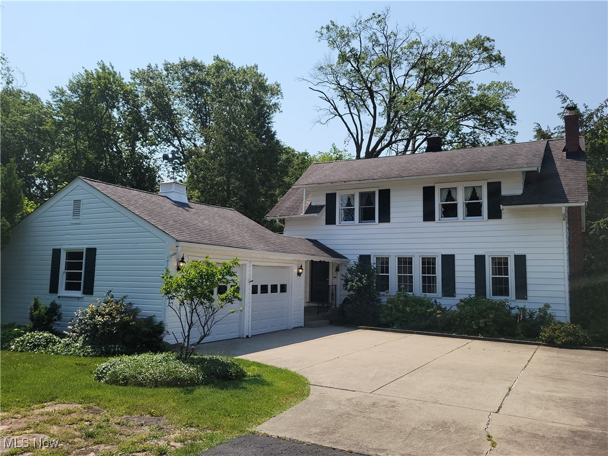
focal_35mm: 26
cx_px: 304
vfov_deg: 53.1
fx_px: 457
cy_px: 228
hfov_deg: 67.3
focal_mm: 5.4
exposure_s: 1/3134
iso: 40
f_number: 1.8
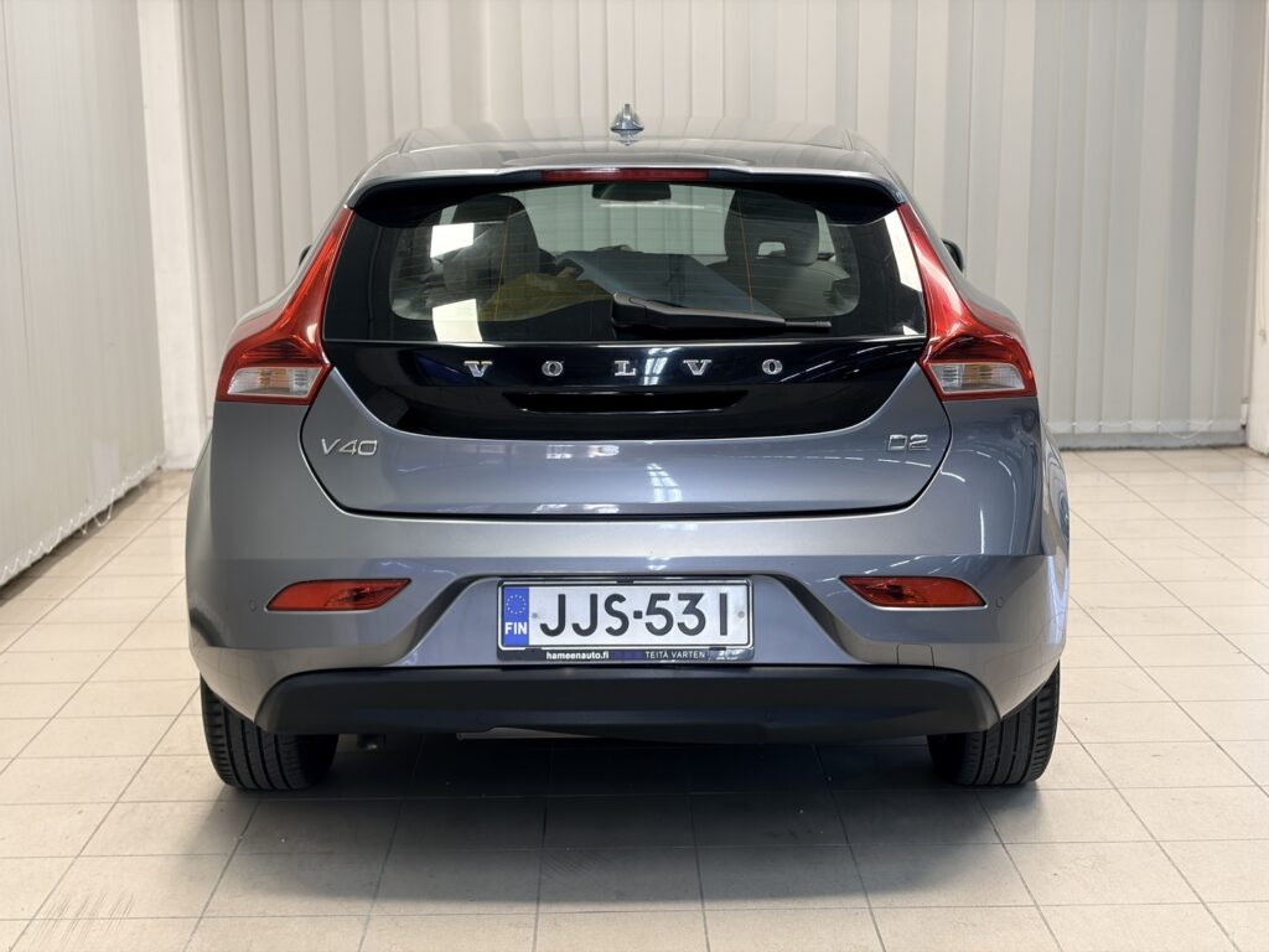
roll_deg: +1.1
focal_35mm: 52
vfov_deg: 28.0
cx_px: 634
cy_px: 476
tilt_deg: -11.4
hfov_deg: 36.8
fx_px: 1906
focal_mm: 5.96
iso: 50
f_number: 1.6
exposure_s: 1/50
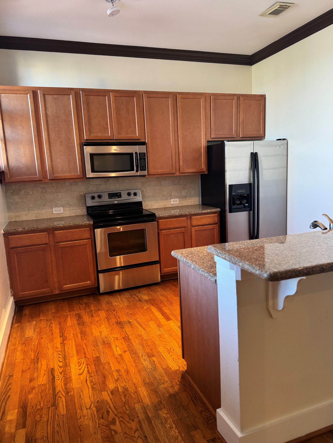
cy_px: 218
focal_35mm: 25
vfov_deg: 69.4
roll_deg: +2.4
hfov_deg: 54.9
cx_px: 164
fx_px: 321
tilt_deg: -9.7
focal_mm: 6.76
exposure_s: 1/60
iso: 125
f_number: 1.78
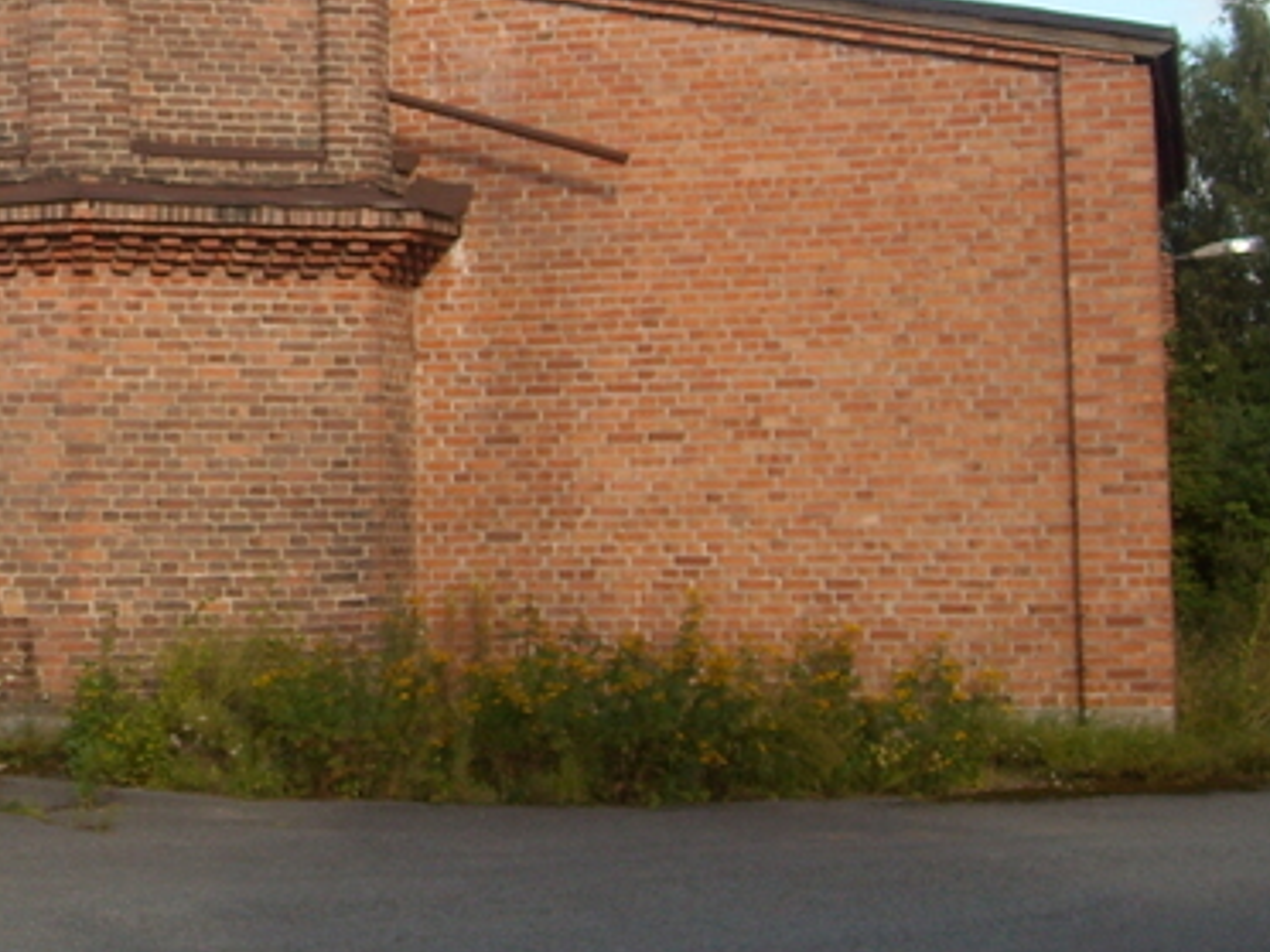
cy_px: 58
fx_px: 3449
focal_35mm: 94
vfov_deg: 15.5
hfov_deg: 19.8
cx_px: -195
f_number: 2.8
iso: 64
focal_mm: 5.7
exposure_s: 1/500
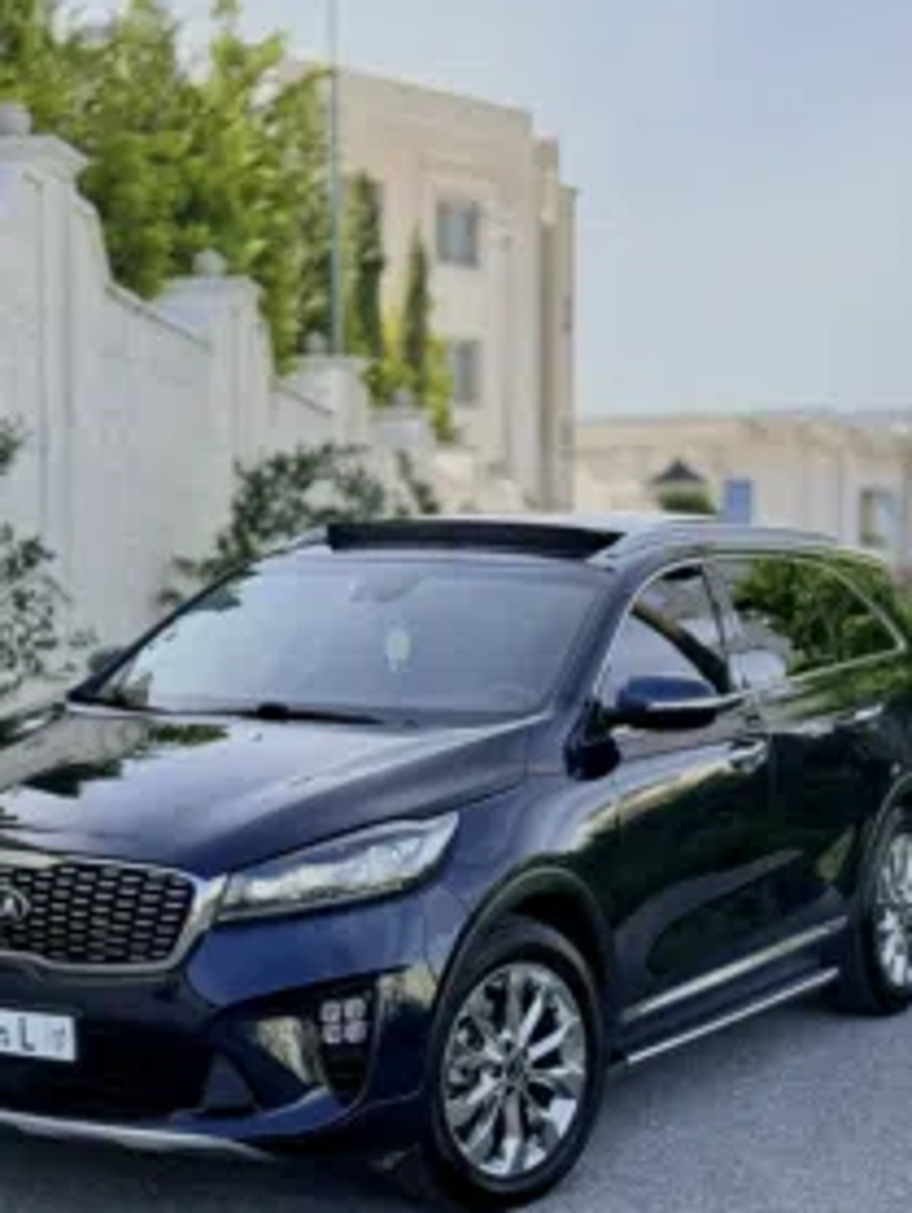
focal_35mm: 69
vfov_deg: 28.1
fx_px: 2420
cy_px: 707
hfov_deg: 21.3
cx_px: 375
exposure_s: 1/769
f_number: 1.78
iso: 100
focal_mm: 6.76
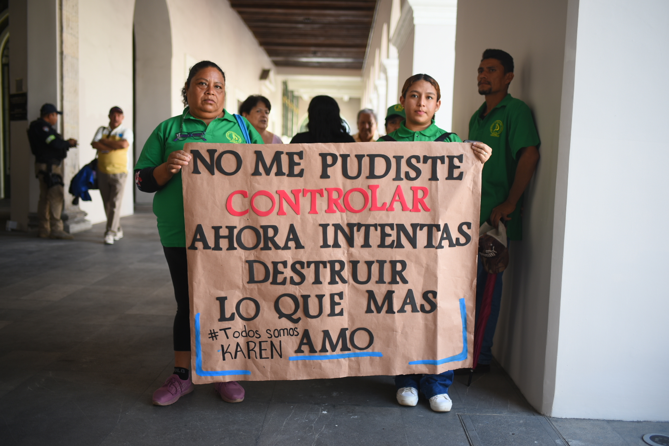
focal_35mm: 35
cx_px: 334
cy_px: 223
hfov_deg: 54.4
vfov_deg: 37.9
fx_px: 650
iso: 100
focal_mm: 35
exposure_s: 1/200
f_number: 1.8
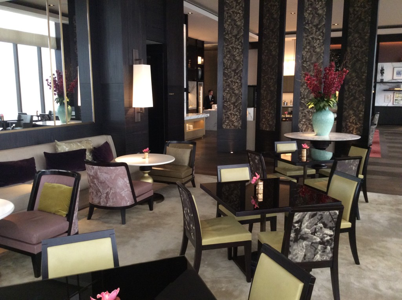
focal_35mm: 32
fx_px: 371
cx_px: 201
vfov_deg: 44.1
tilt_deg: -9.0
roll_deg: +1.0
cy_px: 150
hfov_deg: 56.9
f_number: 2.4
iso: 160
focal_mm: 3.3
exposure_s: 1/25
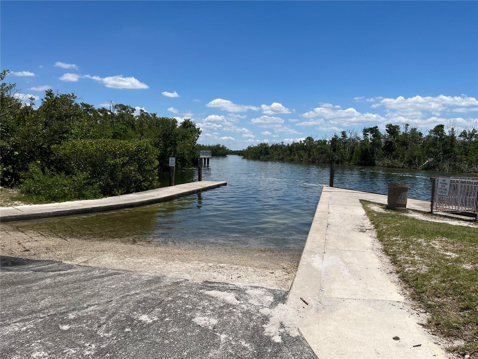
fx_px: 359
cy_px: 180
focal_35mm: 26
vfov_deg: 53.1
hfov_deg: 67.3
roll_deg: -1.2
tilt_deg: -1.3
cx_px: 239
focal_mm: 5.1
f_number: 1.6
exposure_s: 1/5848
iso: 50
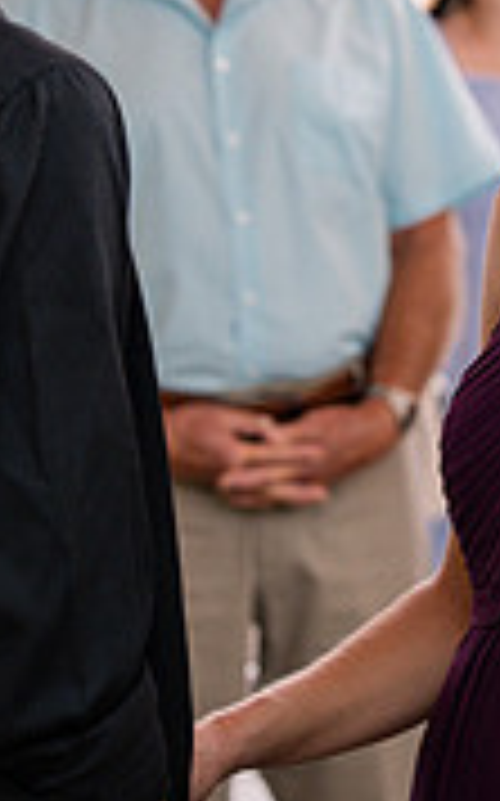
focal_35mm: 189
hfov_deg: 6.9
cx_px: 599
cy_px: 97
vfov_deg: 11.0
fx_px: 4127
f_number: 2.8
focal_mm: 57
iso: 400
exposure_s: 1/640
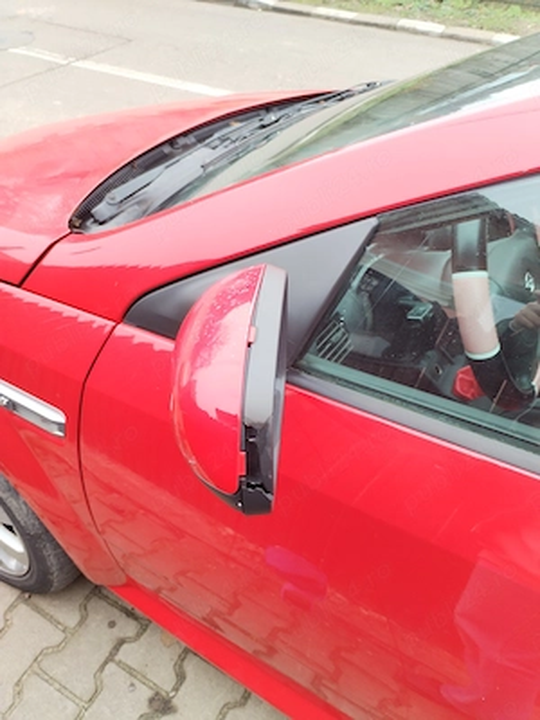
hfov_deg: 53.1
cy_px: 360
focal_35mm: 26
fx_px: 541
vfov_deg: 67.3
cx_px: 270
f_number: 1.8
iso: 148
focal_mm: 4.75
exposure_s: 1/50
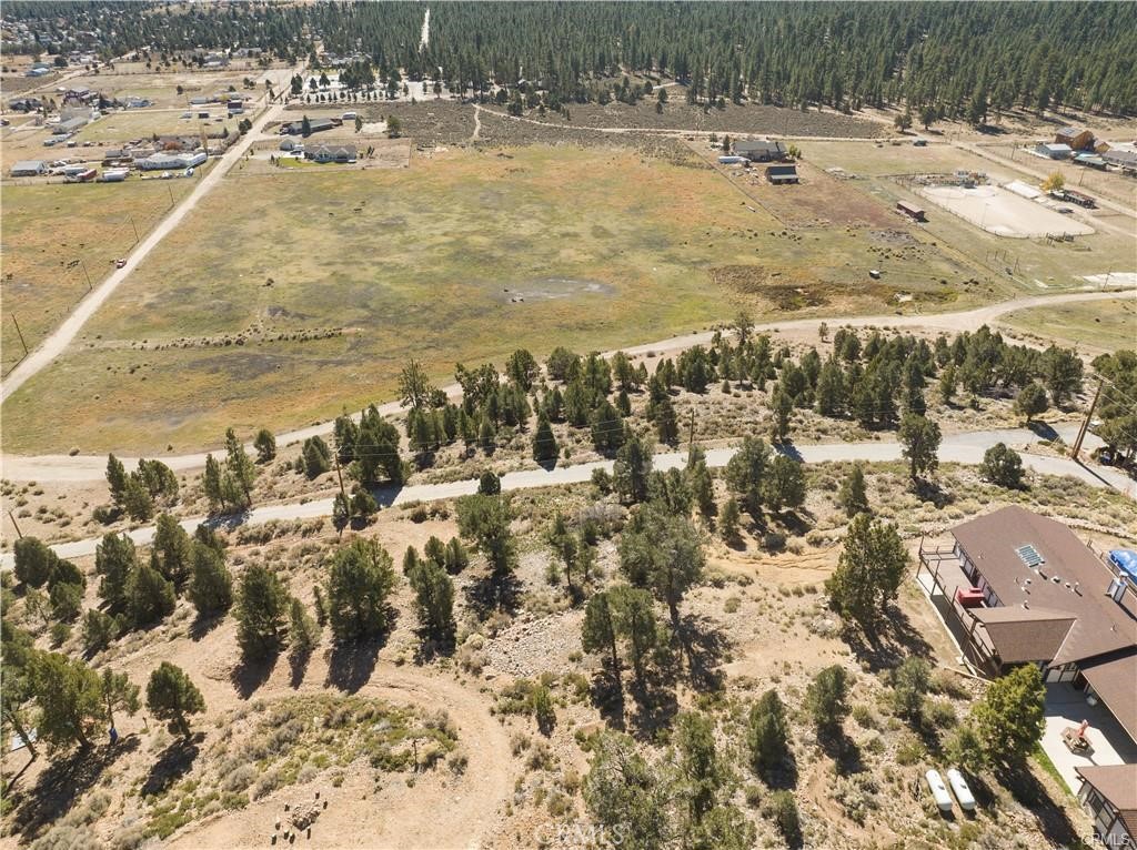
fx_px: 788
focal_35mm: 24
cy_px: 425
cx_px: 568
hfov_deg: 71.6
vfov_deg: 56.7
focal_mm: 12.29
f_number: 3.5
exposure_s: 1/640
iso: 110
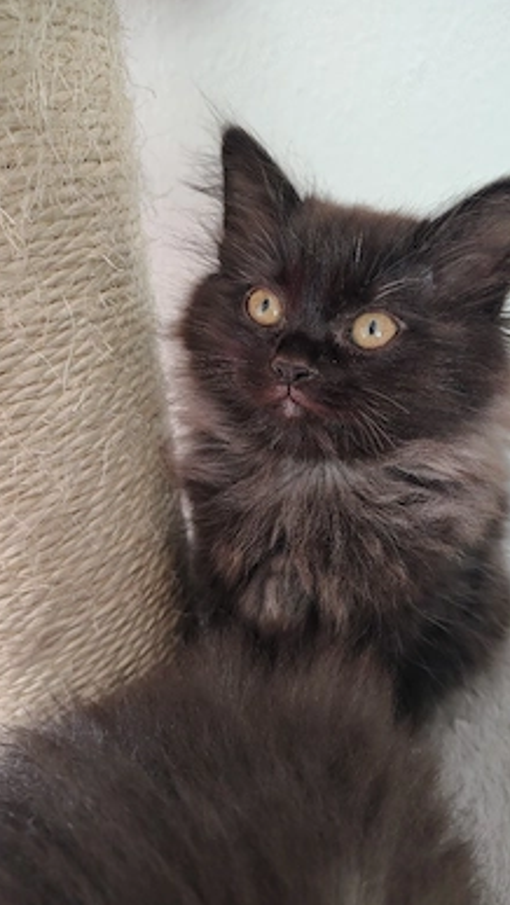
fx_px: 648
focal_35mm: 27
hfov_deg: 42.6
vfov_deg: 69.8
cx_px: 321
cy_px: 444
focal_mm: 5.56
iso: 674
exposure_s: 1/100
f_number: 1.8
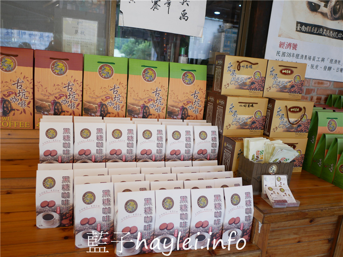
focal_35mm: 30
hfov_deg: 60.0
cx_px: 172
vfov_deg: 46.8
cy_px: 128
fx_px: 297
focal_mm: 15
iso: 200
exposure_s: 1/60
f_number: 1.7
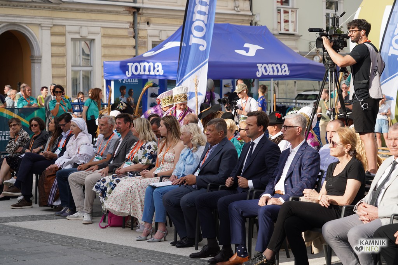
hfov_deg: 26.0
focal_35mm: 78
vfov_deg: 17.5
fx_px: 862
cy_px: 132
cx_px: 199
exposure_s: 1/200
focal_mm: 78
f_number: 6.3
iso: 100
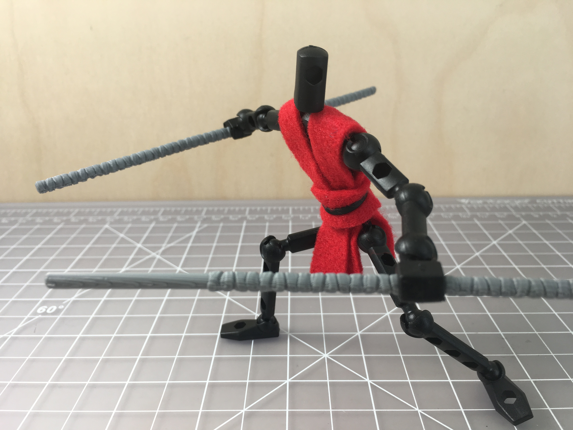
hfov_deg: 61.7
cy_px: 215
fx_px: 480
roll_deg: +0.5
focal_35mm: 29
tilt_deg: -20.2
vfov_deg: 48.2
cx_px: 286
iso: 32
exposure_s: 1/120
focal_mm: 4.15
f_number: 2.2
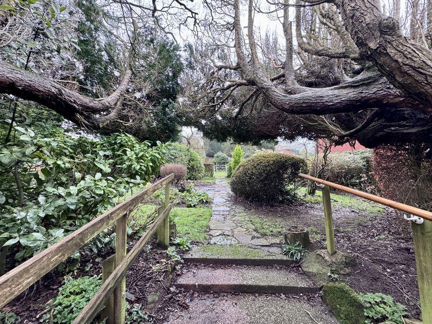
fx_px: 175
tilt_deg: +2.4
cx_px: 216
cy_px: 162
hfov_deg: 102.1
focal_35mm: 14
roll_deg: +0.1
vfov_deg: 85.7
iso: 250
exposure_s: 1/99
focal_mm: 2.22
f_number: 2.2
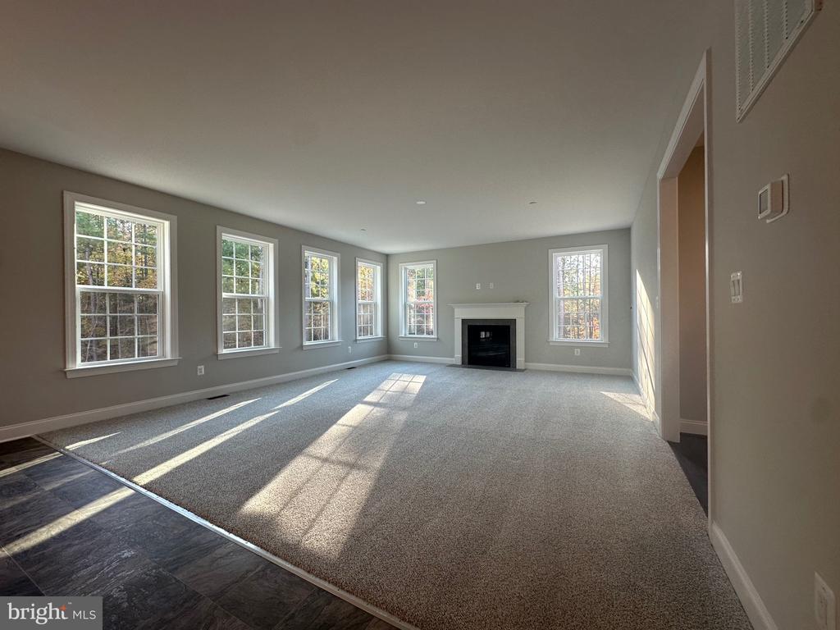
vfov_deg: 85.7
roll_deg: +0.6
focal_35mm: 14
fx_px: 340
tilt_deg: -0.4
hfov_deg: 102.1
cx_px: 420
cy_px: 315
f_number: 2.2
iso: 80
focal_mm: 2.22
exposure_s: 1/120
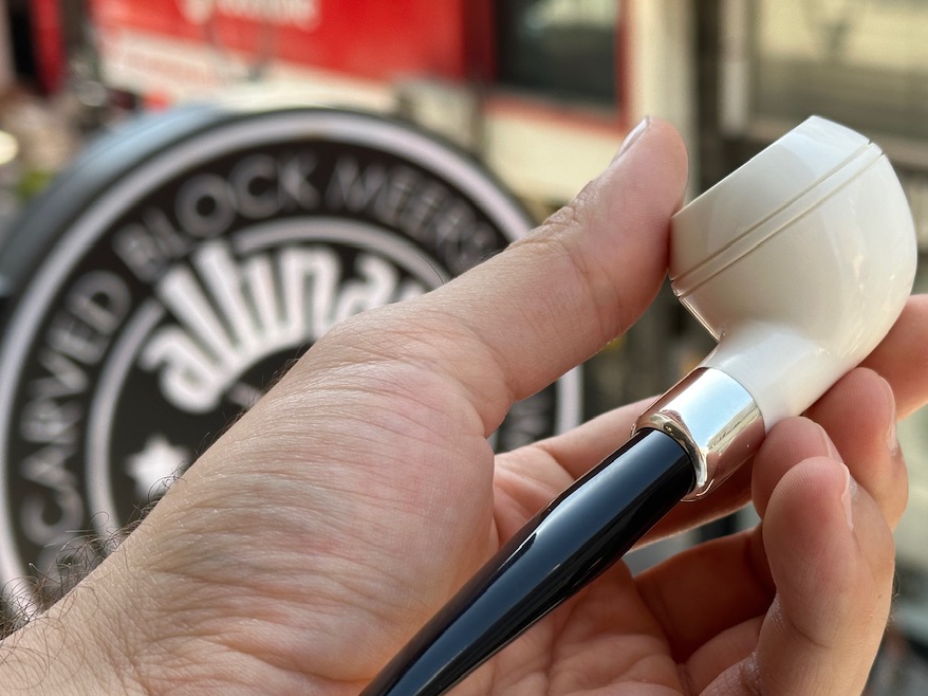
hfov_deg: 27.7
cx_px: 554
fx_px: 1876
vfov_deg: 20.9
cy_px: 457
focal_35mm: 70
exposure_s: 1/604
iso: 64
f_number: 1.78
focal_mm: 6.86
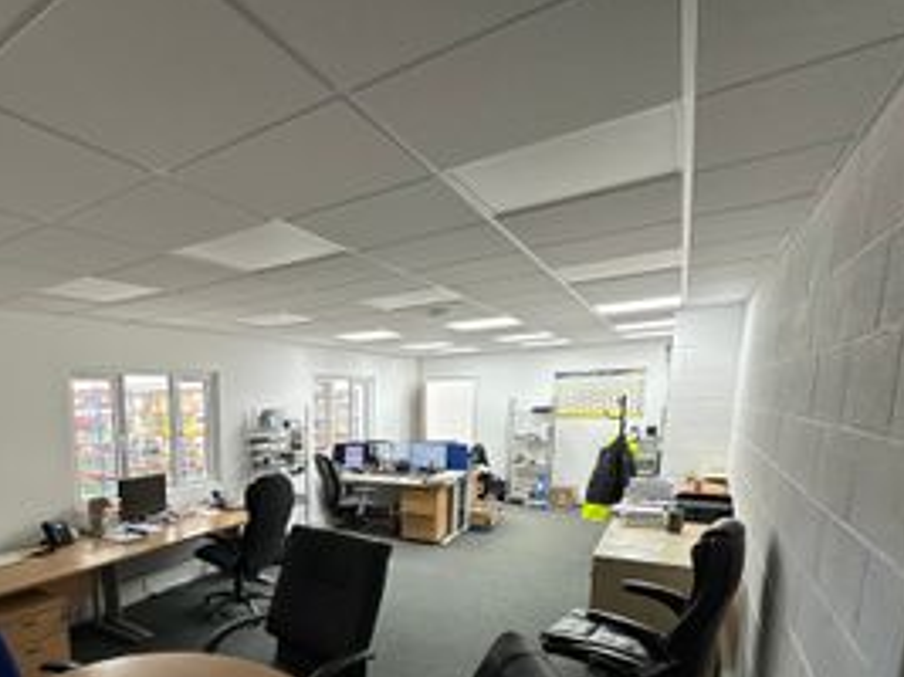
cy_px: 491
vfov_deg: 60.6
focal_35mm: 21
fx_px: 548
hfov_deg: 74.0
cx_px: 237
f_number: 2.2
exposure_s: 1/99
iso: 160
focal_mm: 2.22
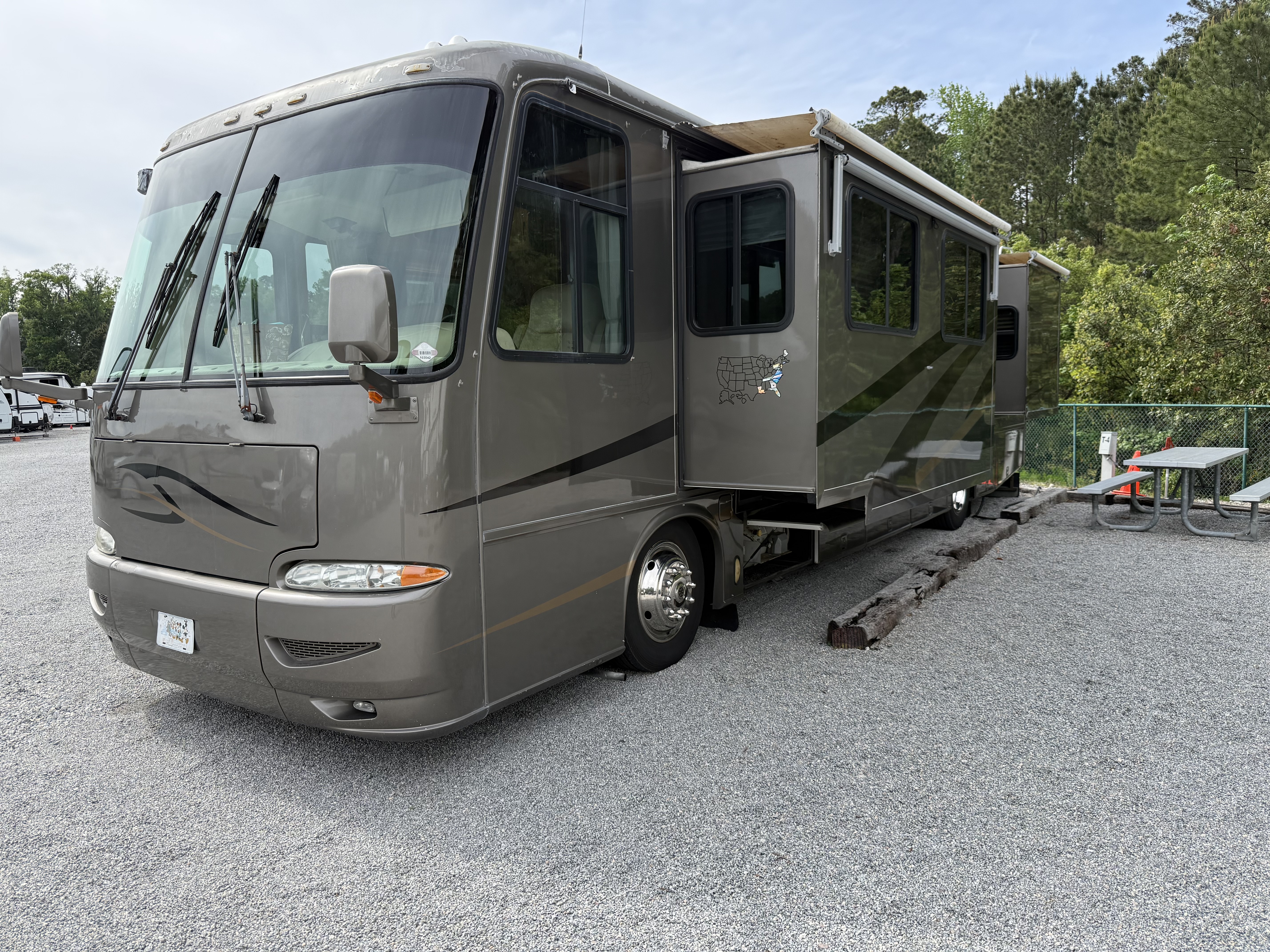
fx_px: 881
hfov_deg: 71.6
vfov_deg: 56.8
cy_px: 476
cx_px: 635
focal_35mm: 24
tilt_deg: -5.0
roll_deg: +1.8
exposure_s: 1/2299
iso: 100
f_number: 1.78
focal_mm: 6.76
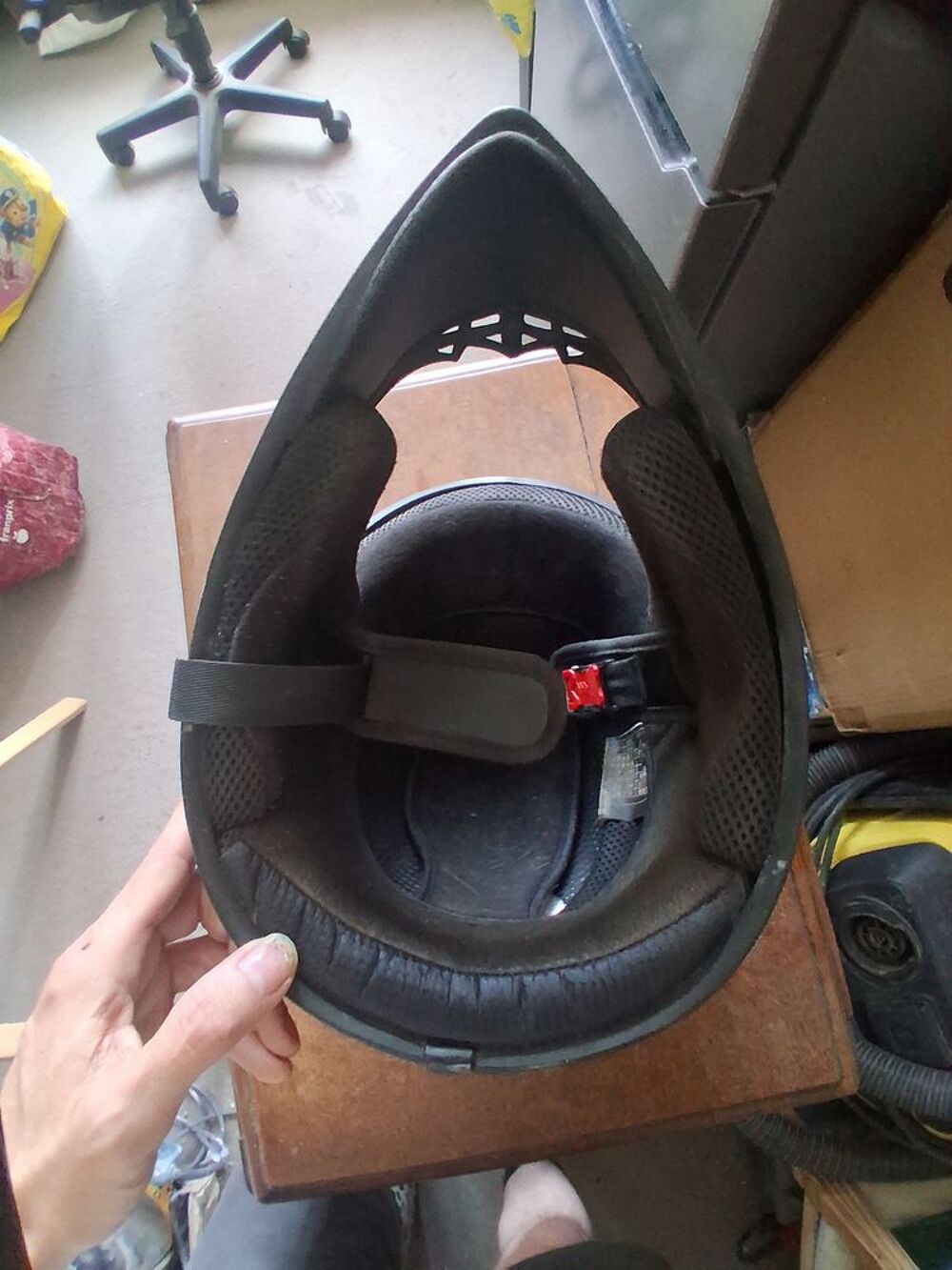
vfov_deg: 91.0
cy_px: 635
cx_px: 476
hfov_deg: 74.7
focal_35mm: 17
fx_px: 623
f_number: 2.2
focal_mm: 1.4
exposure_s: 1/40
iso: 500
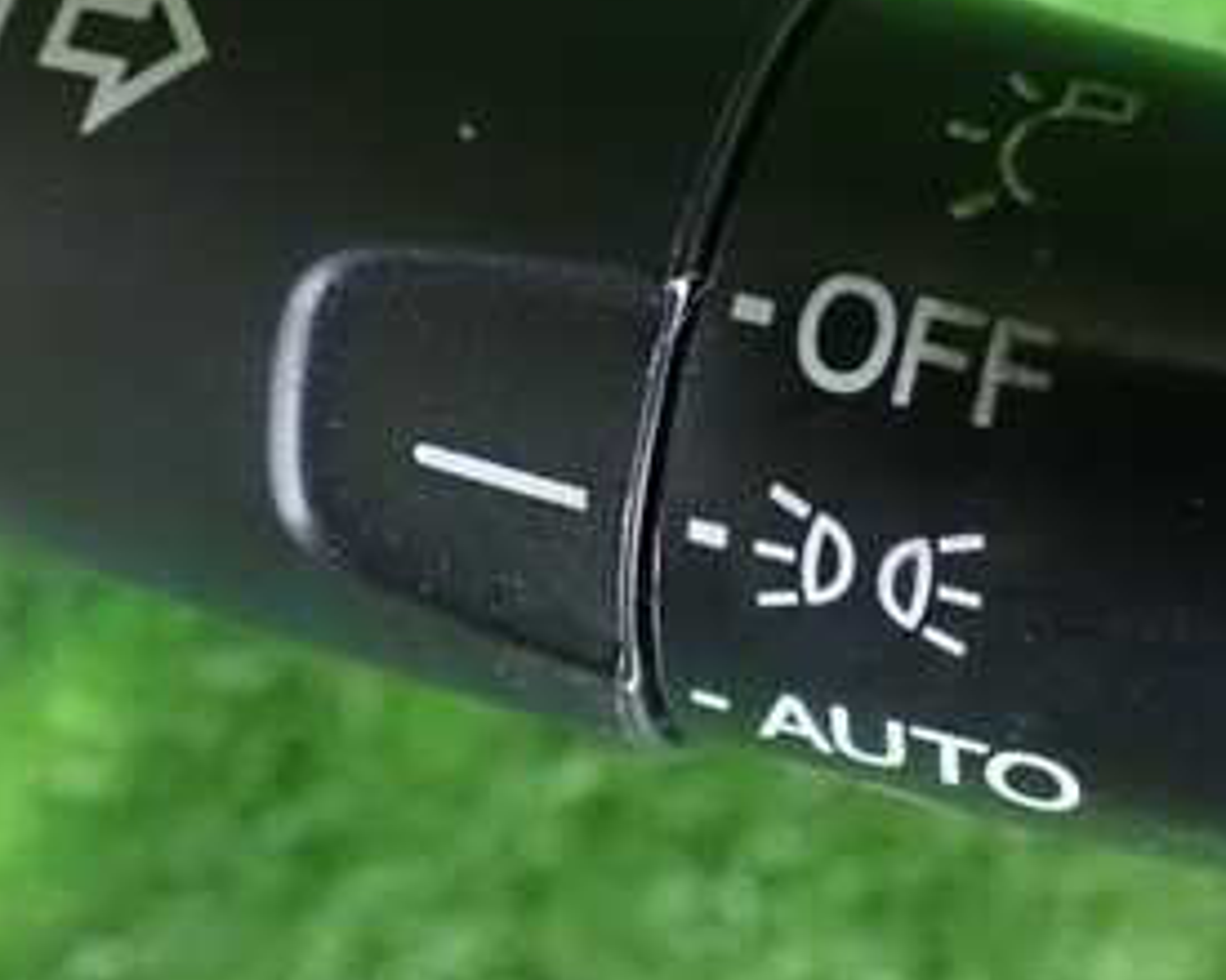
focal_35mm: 64
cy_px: 361
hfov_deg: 29.6
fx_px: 2322
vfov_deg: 23.8
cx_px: 651
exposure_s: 1/30
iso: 1600
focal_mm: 5.4
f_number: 2.3
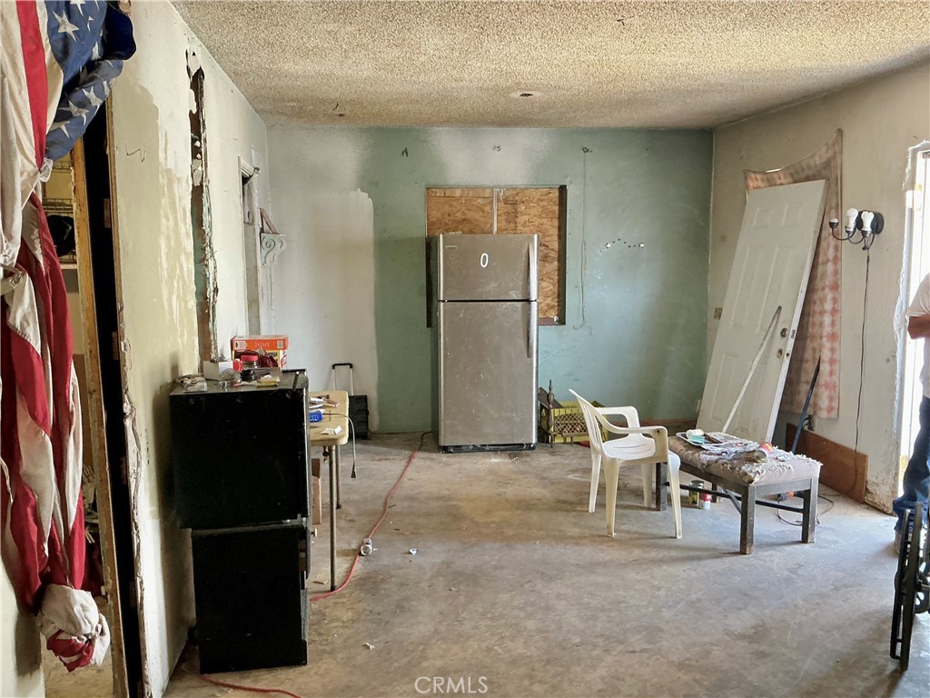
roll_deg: +1.0
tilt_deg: -5.8
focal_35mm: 29
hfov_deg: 61.7
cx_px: 465
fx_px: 779
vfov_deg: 48.2
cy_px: 349
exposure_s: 1/60
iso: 160
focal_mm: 3
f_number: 1.8
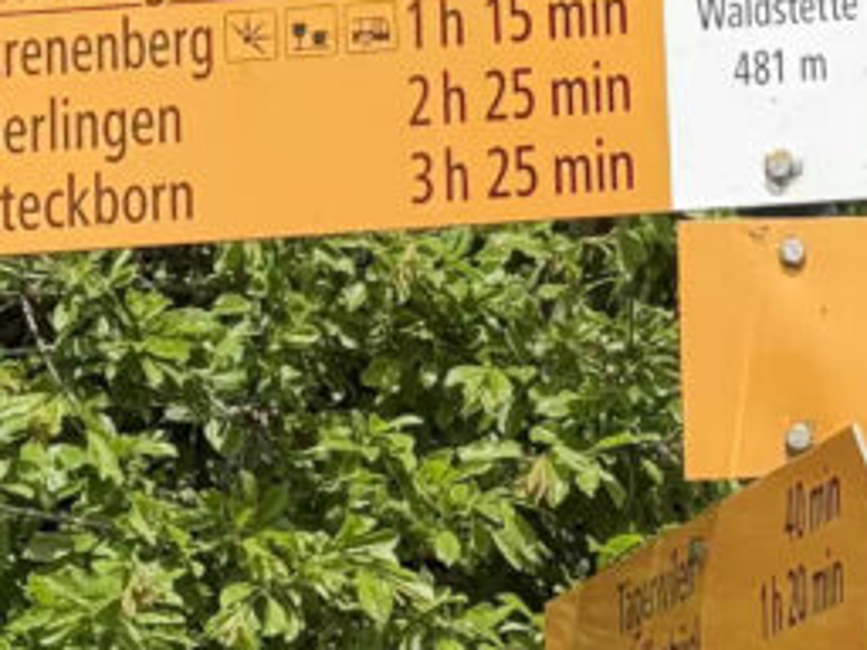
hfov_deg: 10.3
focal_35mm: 192
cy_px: 386
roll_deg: -0.1
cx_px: 667
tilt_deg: +13.6
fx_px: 4809
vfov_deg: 7.7
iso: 64
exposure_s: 1/3096
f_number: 1.78
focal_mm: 6.76
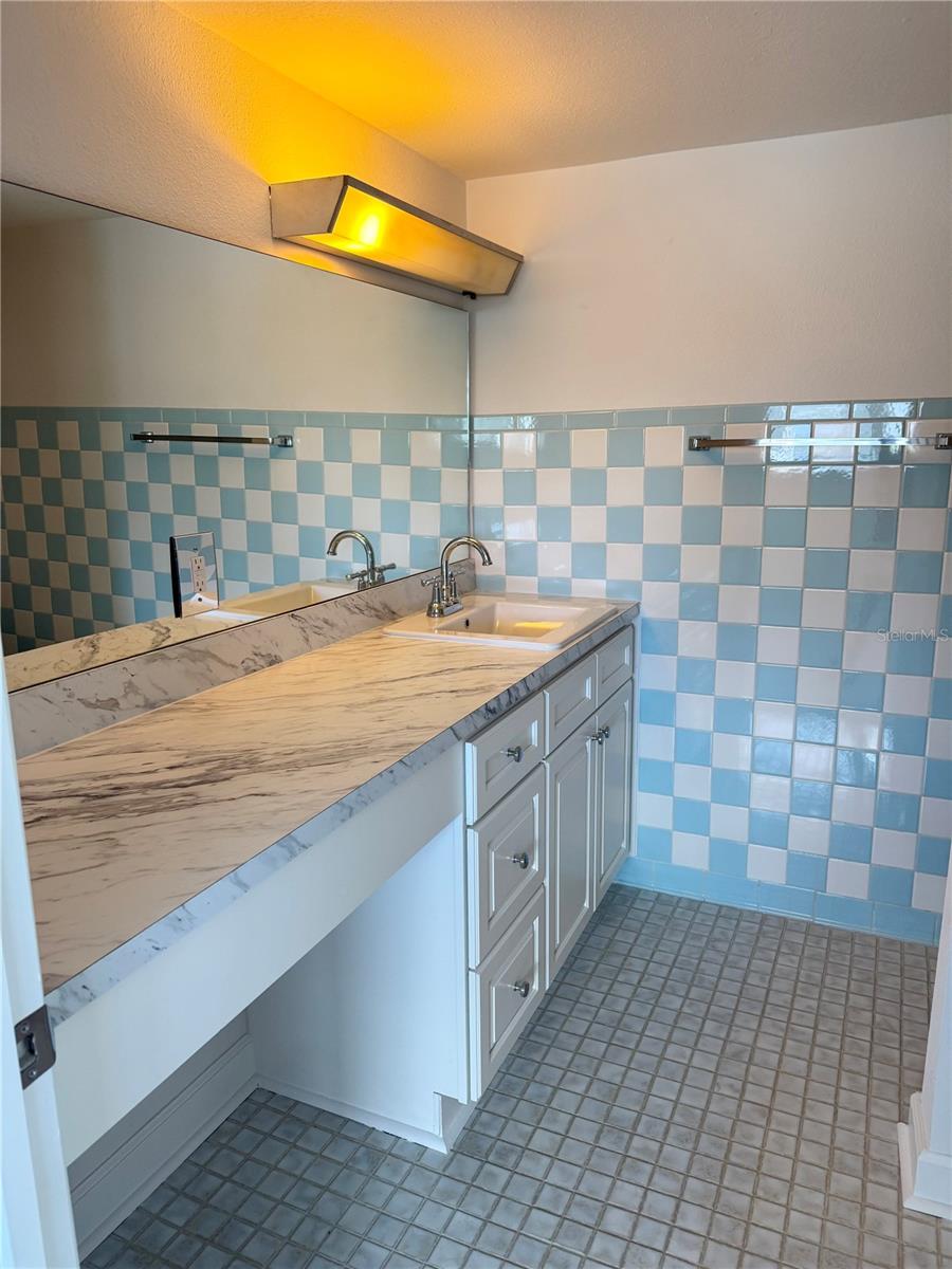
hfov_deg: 56.8
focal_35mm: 24
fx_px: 880
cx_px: 476
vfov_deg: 71.6
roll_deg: +0.1
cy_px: 634
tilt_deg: -11.9
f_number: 1.78
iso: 160
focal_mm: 6.76
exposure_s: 1/120
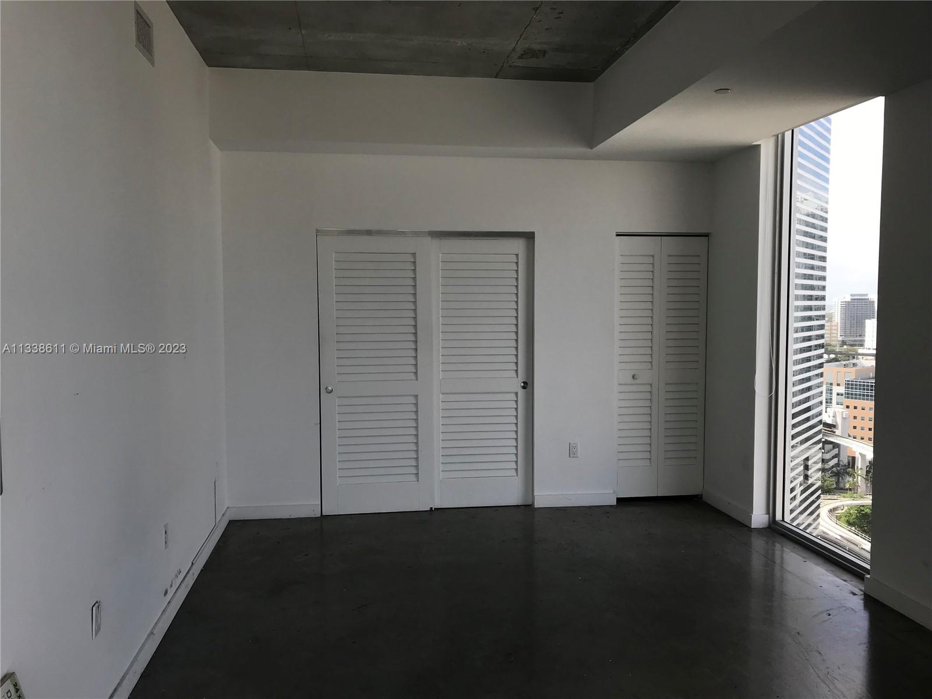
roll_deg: -0.5
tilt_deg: -3.4
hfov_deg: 63.4
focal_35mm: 28
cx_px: 466
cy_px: 350
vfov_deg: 49.7
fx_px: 754
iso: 20
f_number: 1.8
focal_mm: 3.99
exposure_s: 1/273
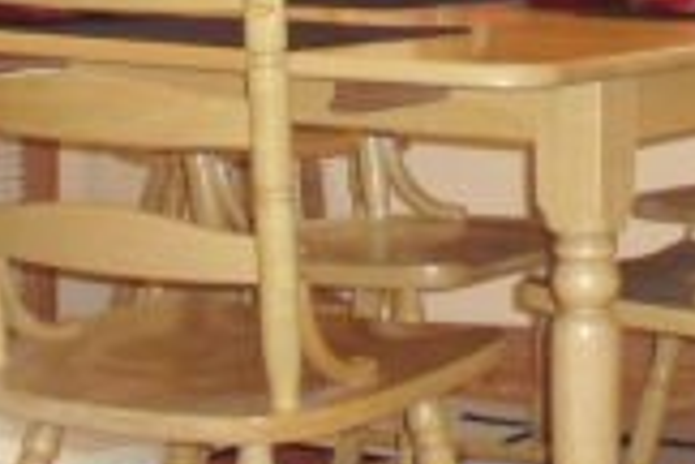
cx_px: 746
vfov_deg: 8.5
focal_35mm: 156
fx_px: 3011
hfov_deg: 12.9
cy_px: -365
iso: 400
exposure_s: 1/60
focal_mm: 6.2
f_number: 2.8
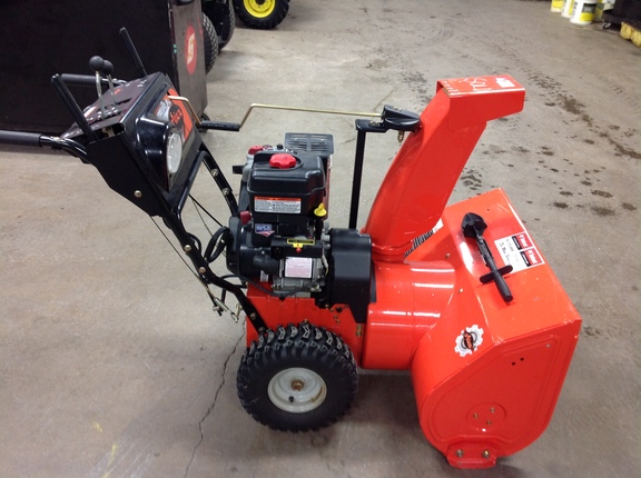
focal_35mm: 35
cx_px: 320
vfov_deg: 40.6
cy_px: 239
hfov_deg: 52.7
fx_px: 647
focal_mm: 4.28
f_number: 2.4
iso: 80
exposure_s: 1/15
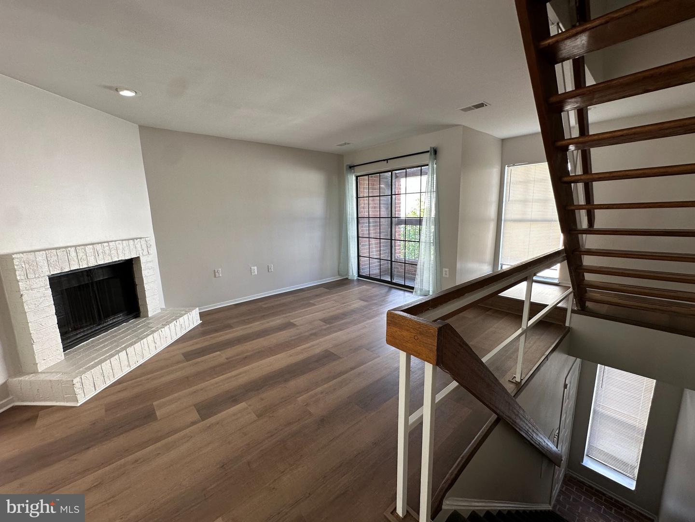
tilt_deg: -9.7
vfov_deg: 85.7
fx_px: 281
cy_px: 261
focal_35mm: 14
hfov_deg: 102.1
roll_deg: +1.1
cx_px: 348
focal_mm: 2.22
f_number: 2.2
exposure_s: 1/120
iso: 80
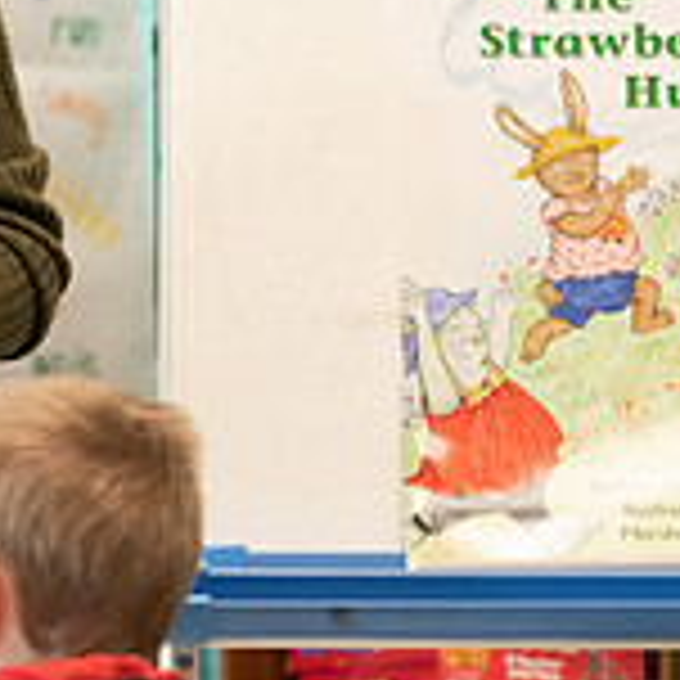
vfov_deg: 5.5
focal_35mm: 321
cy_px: 223
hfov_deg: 5.4
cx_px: -302
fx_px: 7134
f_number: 3.2
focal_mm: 98
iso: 1600
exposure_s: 1/160
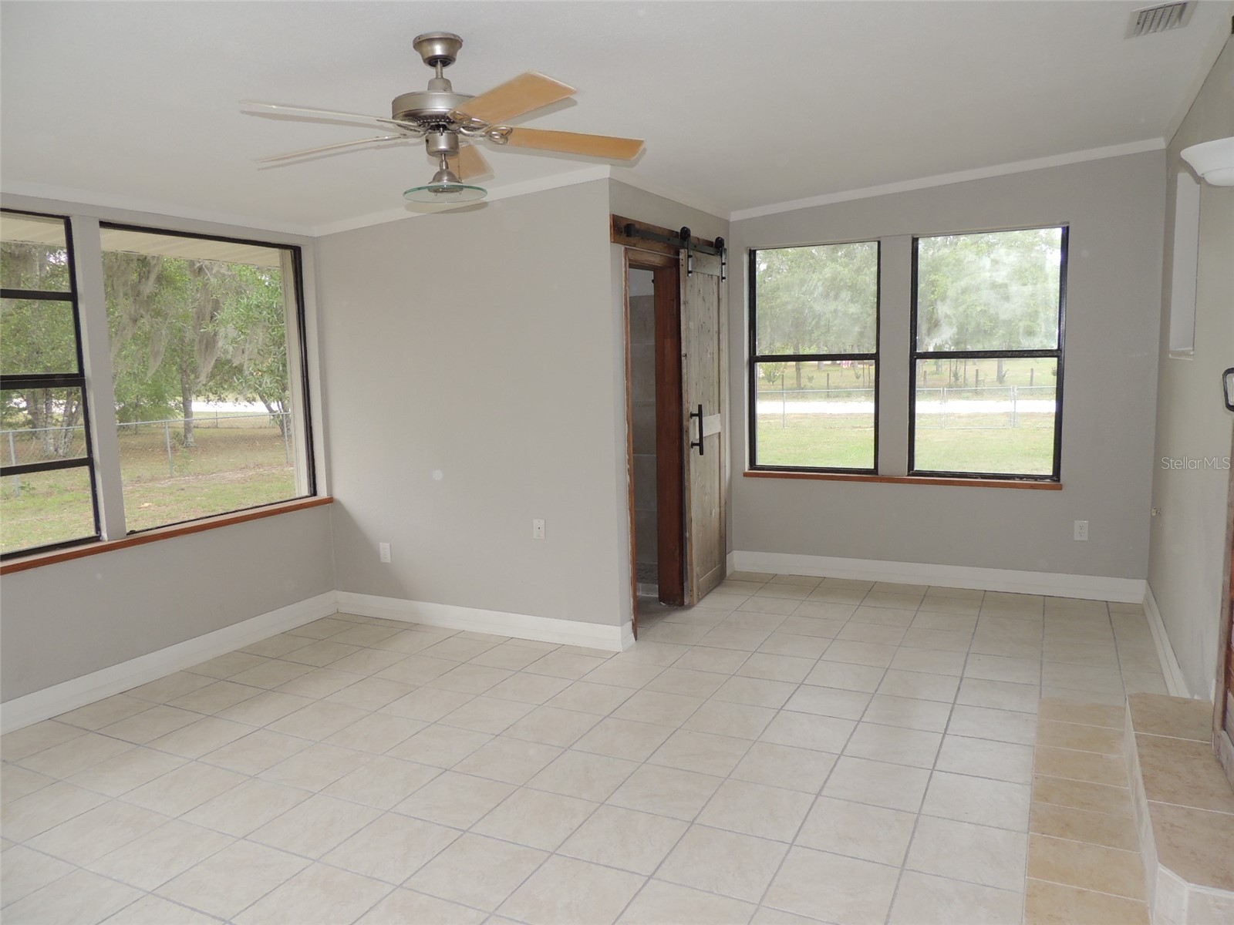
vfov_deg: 56.8
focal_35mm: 24
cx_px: 617
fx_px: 856
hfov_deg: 71.6
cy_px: 462
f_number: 3
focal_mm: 4.3
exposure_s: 1/100
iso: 100
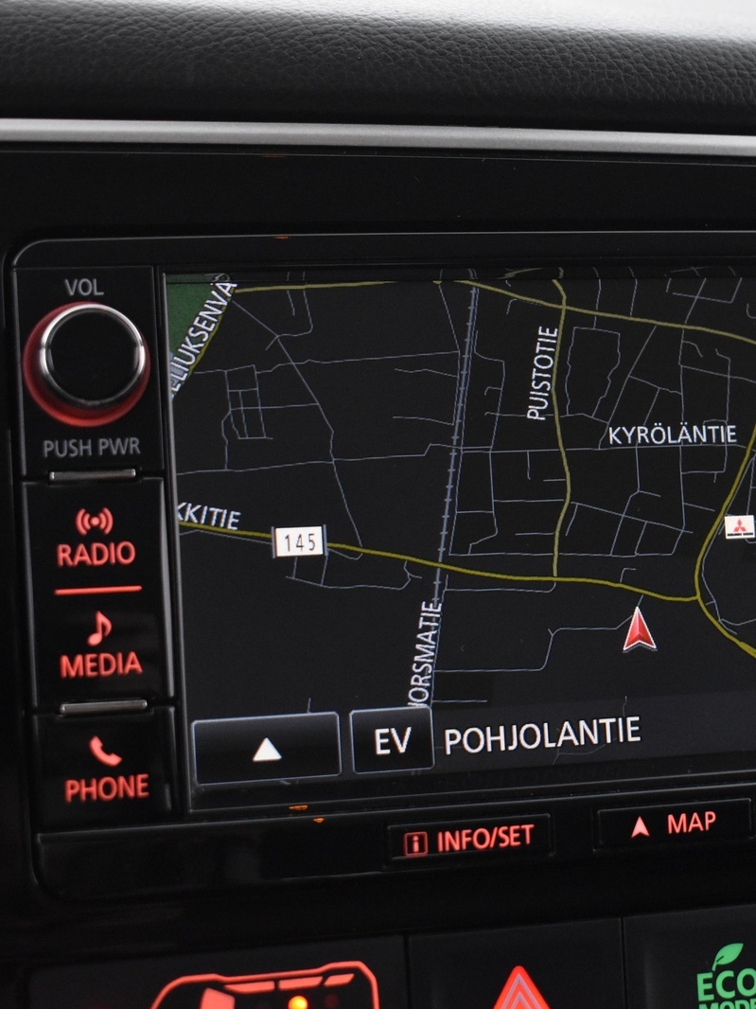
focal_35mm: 77
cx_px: 523
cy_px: 504
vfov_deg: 25.4
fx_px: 2235
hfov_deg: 19.1
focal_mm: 35
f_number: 4.5
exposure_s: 1/30
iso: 3200
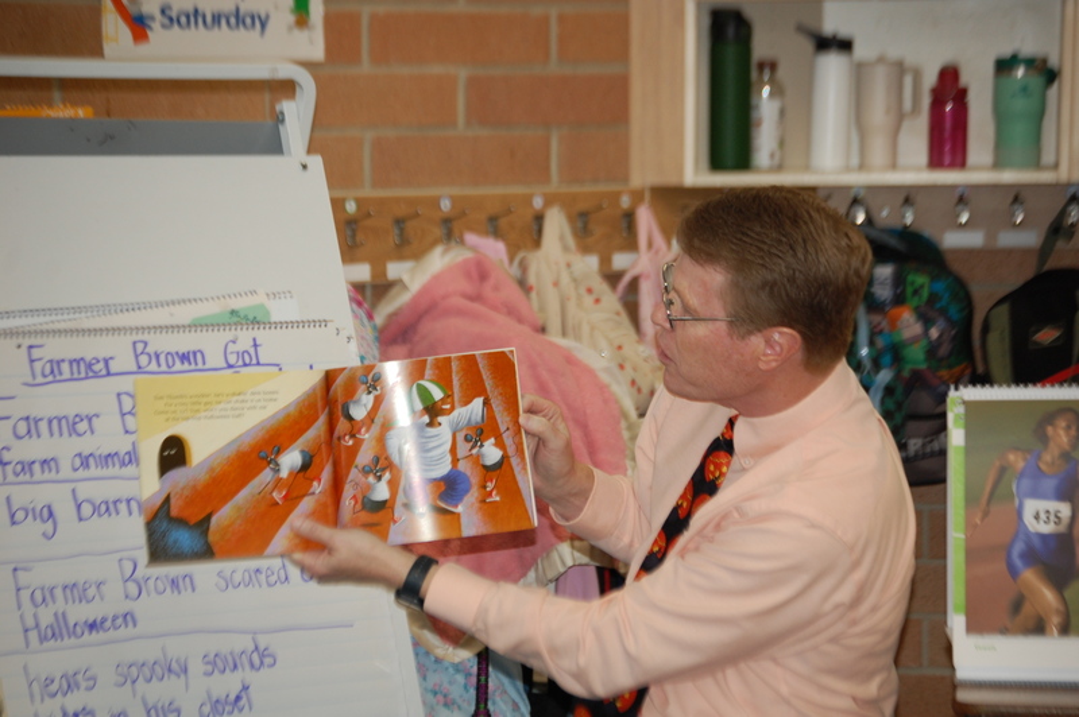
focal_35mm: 142
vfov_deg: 9.6
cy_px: 358
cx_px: 540
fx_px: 4267
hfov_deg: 14.4
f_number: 4.8
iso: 400
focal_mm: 95
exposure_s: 1/60
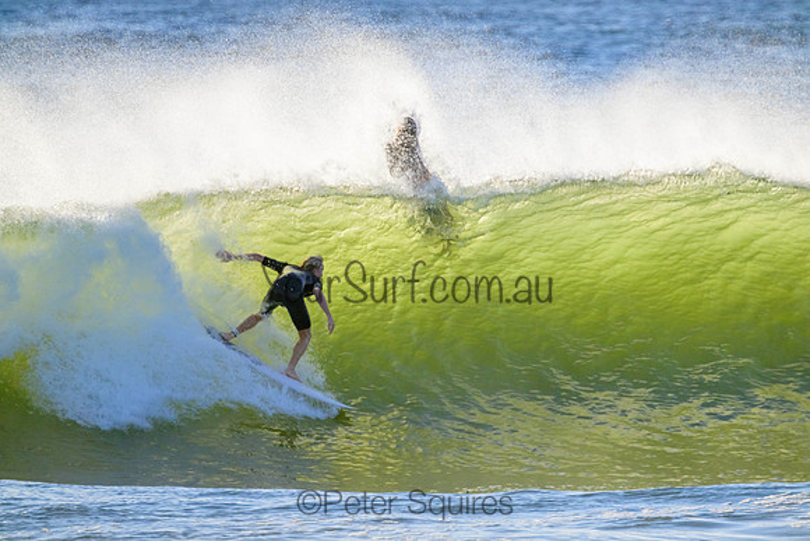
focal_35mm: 800
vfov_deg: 1.7
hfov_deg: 2.6
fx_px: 18003
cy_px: 270
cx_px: 405
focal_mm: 800
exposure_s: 1/2000
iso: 1400
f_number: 11
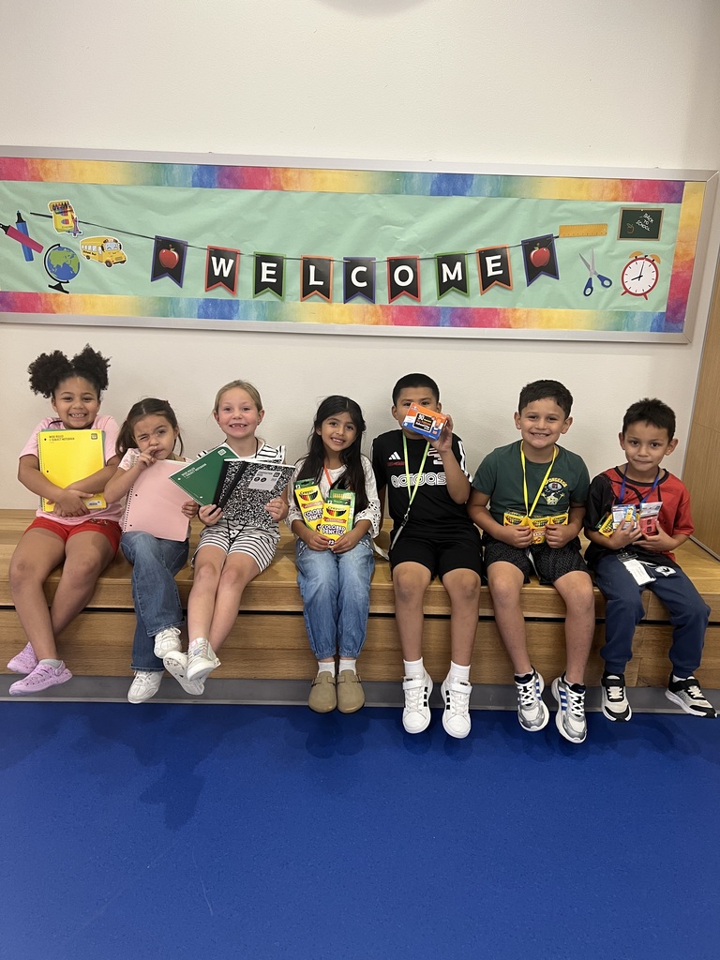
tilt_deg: -17.3
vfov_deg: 67.3
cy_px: 480
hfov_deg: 53.1
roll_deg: -1.7
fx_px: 721
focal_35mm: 26
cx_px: 360
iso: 125
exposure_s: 1/88
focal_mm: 5.7
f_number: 1.5
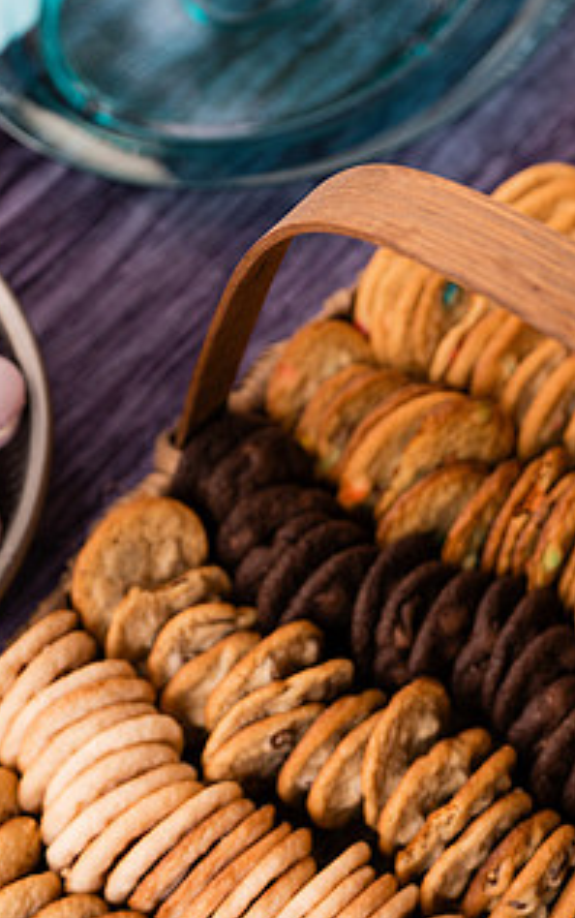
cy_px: 362
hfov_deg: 22.0
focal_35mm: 58
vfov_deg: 34.9
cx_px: 78
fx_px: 1452
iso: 250
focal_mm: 31
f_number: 2.8
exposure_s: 1/800
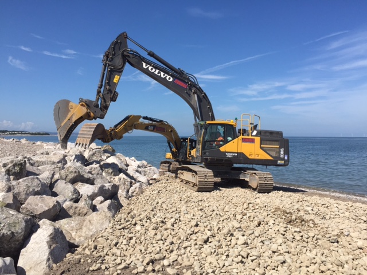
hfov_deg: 61.7
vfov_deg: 48.2
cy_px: 138
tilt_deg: +2.0
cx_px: 184
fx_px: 307
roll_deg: -1.9
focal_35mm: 29
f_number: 2.2
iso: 32
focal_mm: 4.15
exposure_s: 1/3049
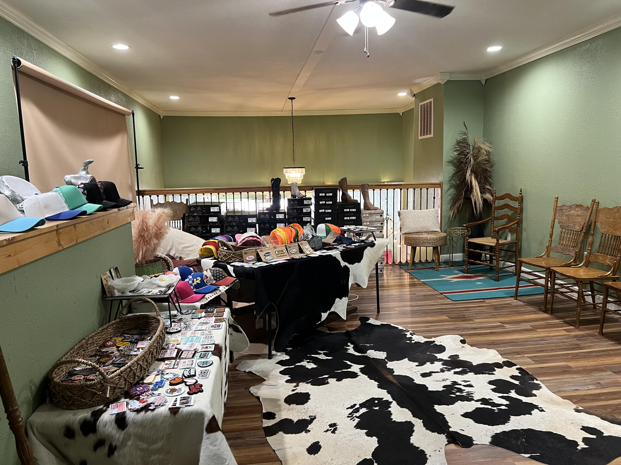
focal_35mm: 26
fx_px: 466
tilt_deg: -9.1
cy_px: 232
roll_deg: +2.4
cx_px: 310
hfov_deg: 67.3
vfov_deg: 53.1
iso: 250
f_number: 1.5
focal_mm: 5.7
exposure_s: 1/60
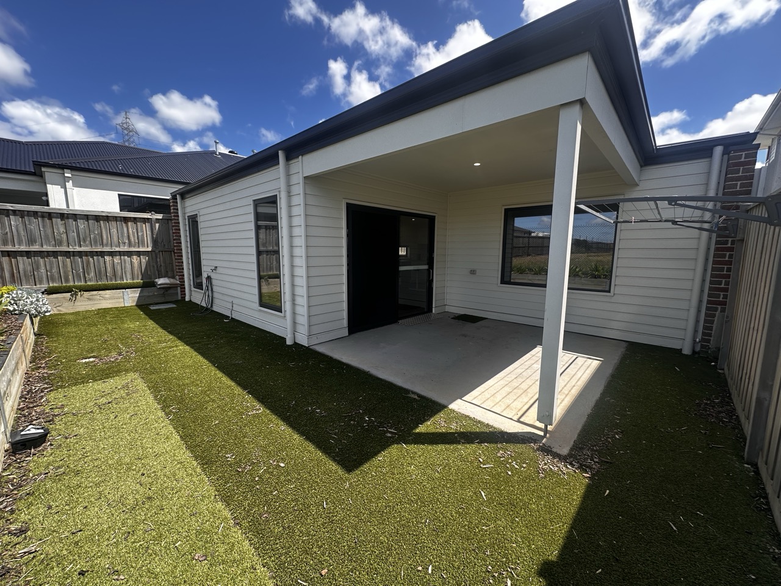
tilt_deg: -7.6
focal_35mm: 14
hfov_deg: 102.1
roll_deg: -0.3
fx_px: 316
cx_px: 390
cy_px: 293
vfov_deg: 85.7
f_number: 2.2
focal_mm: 2.22
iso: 40
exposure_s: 1/575
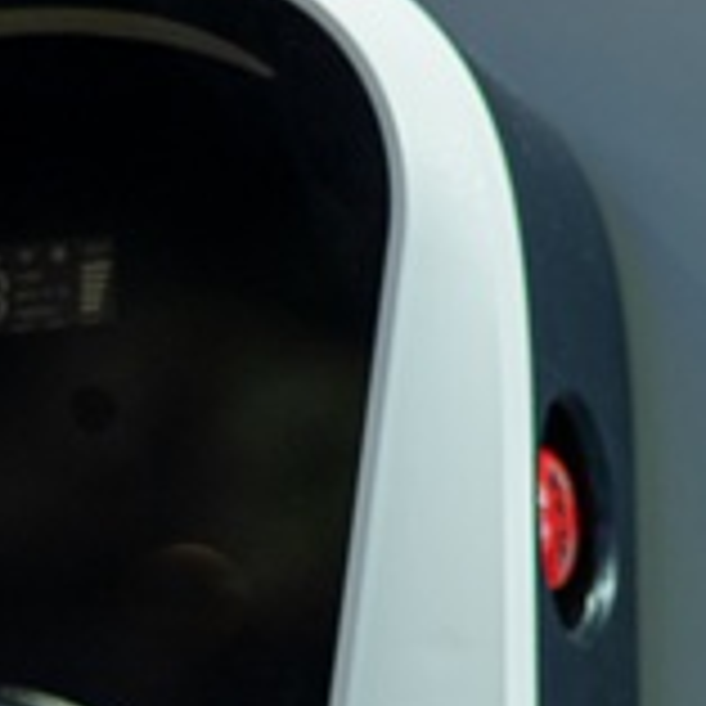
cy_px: 1021
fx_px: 7499
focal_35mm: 325
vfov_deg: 5.3
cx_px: -297
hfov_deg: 5.4
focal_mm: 50
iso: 250
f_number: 2.2
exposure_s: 1/125
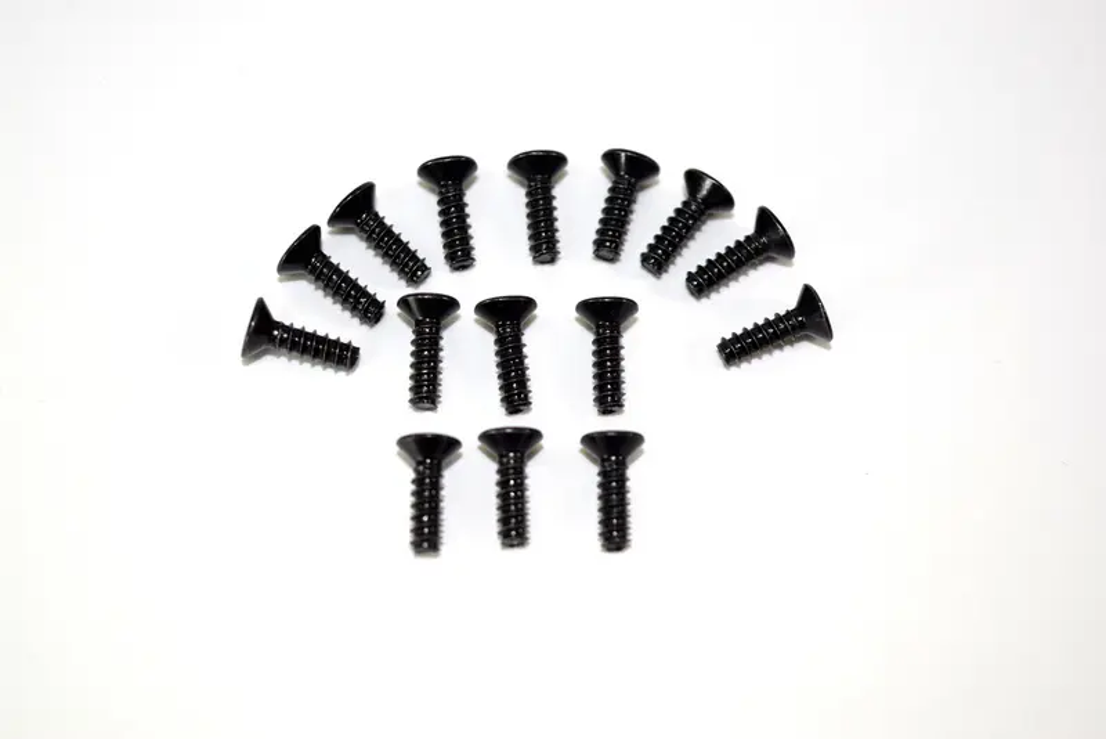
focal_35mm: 72
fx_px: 2213
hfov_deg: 28.1
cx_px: 553
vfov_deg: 18.9
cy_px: 370
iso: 100
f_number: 5.6
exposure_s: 1/60
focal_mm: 48
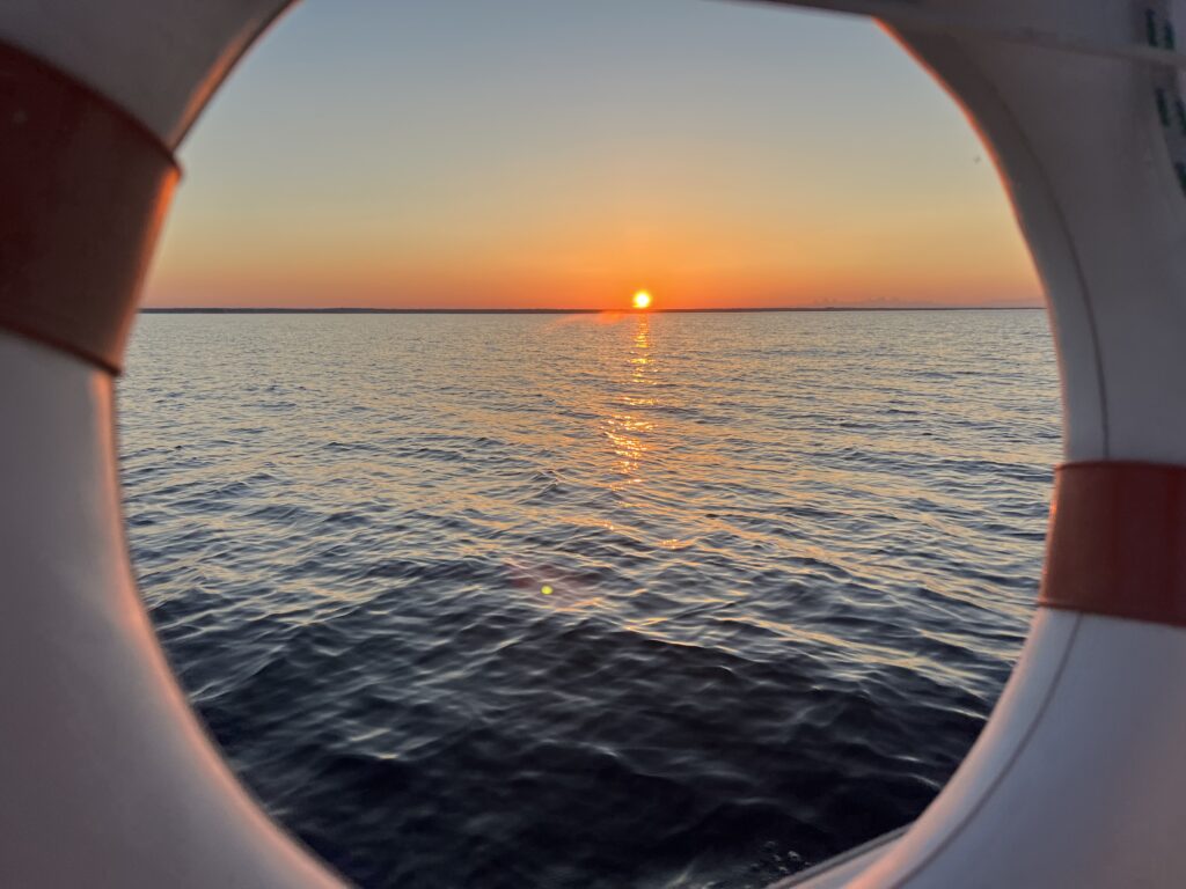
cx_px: 593
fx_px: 891
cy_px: 444
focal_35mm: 26
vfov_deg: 53.1
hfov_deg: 67.3
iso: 50
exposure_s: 1/891
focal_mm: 5.1
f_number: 1.6
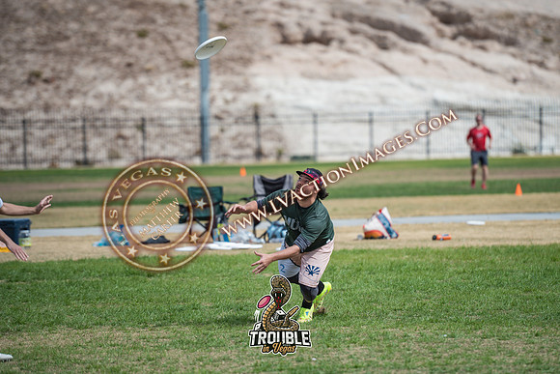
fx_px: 3590
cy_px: 202
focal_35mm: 231
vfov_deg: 6.0
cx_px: 321
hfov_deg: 8.9
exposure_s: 1/5000
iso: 160
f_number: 3.2
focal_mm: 200
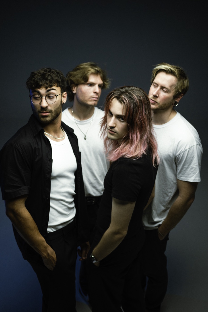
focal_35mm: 48
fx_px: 416
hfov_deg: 28.1
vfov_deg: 41.1
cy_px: 156
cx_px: 104
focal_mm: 32
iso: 400
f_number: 2.2
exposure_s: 1/200
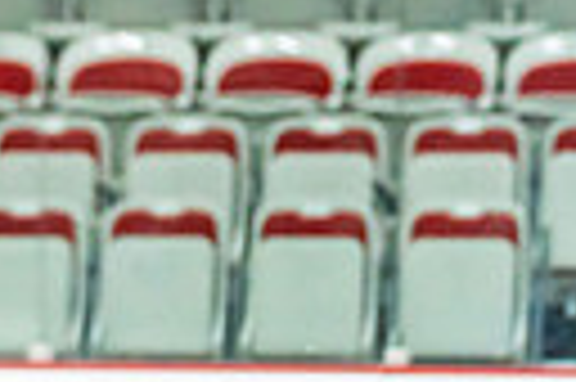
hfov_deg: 3.8
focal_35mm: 536
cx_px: 80
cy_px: 825
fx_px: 8565
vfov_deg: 2.5
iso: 3200
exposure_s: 1/1000
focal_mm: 108
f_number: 2.8
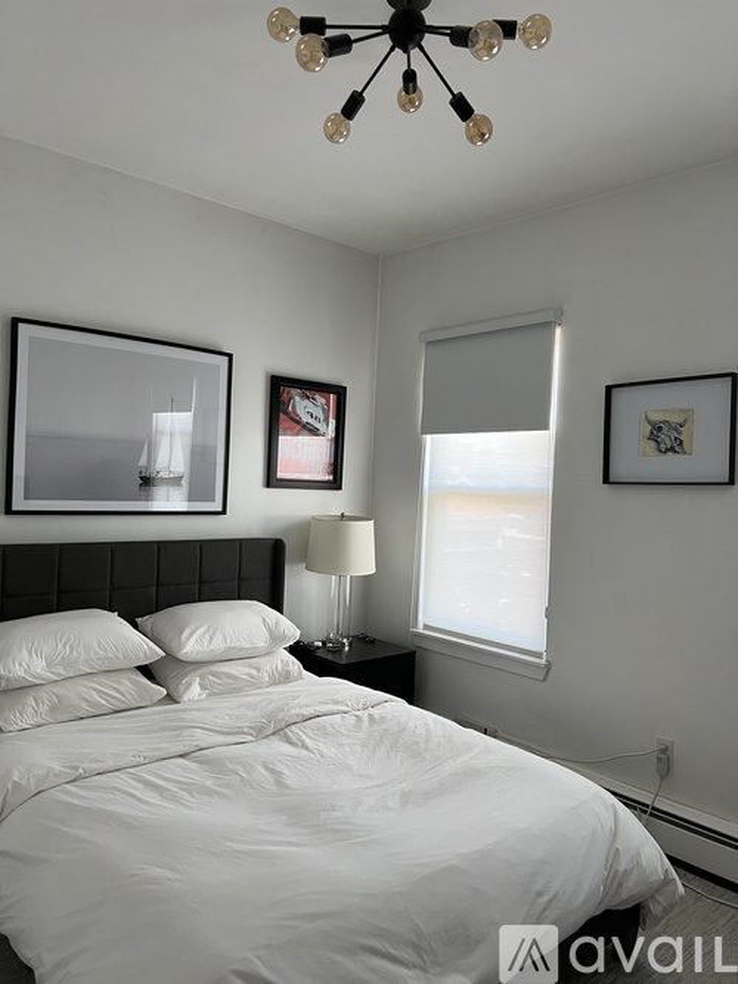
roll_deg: -2.9
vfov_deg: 67.3
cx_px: 369
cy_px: 492
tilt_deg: +0.1
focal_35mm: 26
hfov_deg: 53.0
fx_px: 739
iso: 125
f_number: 1.5
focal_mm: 5.7
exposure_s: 1/86
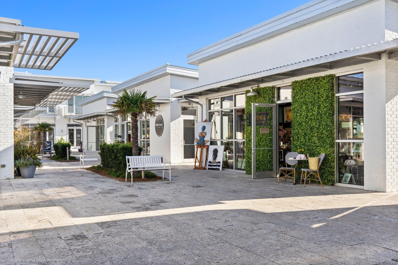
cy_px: 132
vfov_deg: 38.8
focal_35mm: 34
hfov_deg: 55.7
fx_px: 377
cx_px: 199
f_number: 8
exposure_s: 1/100
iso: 100
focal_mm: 34.1
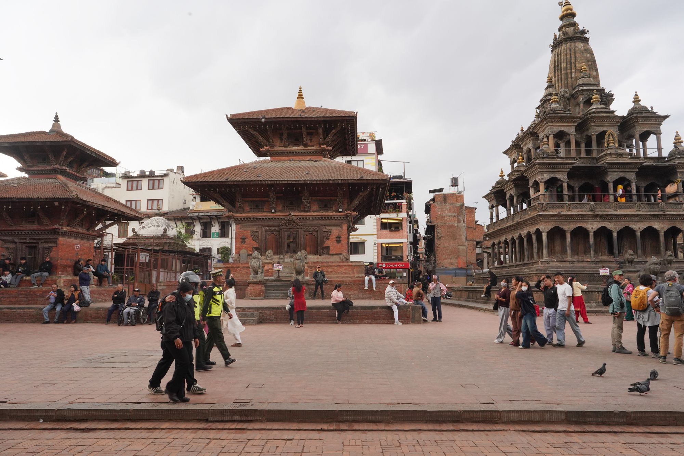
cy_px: 228
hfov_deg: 73.7
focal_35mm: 24
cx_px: 342
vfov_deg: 53.1
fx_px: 456
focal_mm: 24
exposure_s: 1/100
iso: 800
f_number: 16
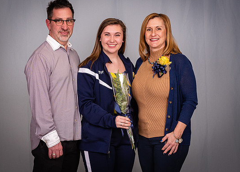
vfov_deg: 12.8
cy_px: 125
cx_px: 123
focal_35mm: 112
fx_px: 764
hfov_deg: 17.9
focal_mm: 50
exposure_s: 1/200
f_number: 8
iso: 400
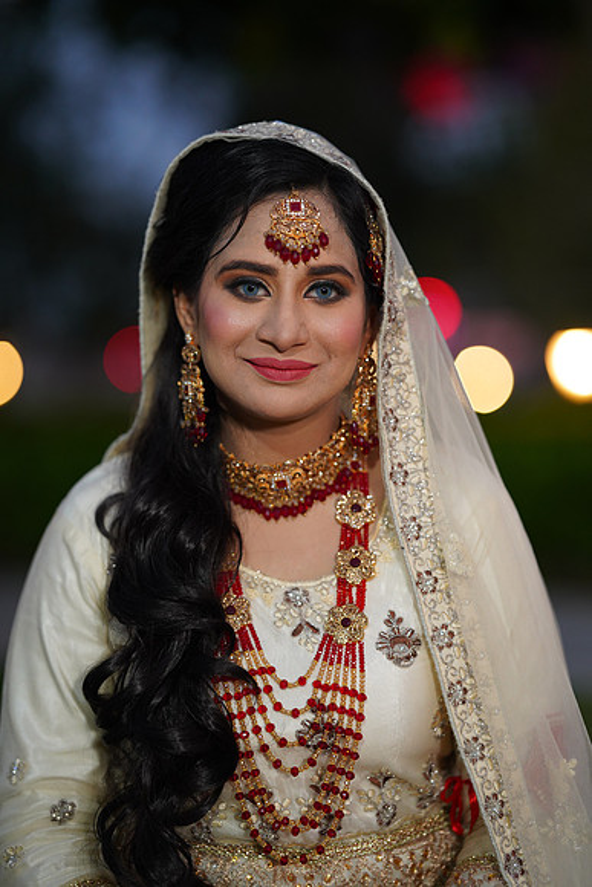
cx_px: 296
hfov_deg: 16.1
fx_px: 2095
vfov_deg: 23.9
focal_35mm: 85
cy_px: 444
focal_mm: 85
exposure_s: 1/200
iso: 1000
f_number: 1.4
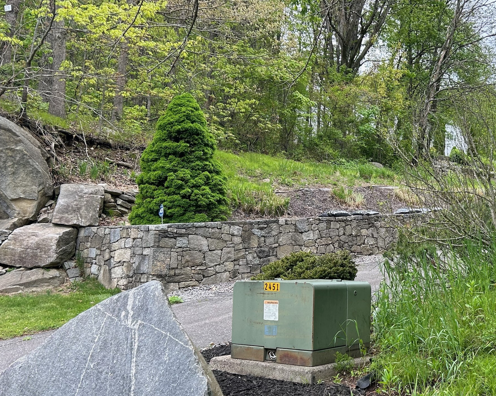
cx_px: 405
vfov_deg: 34.8
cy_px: 224
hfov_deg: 40.9
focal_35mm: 43
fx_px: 631
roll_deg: -1.4
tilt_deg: +3.9
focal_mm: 5.7
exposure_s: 1/288
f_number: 1.5
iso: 40
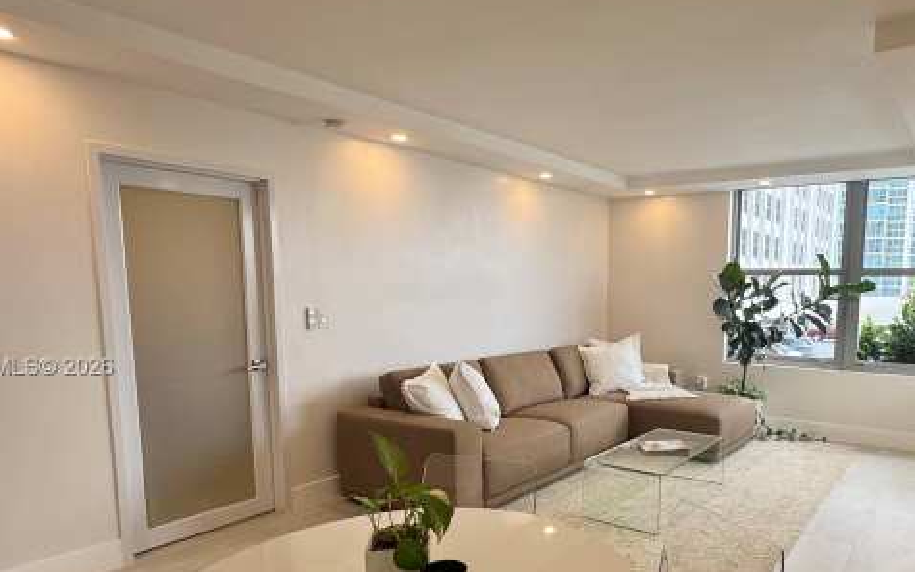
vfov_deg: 48.7
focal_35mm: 25
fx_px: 623
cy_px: 368
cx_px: 584
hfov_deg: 71.1
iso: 64
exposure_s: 1/120
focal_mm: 2.22
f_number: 2.2
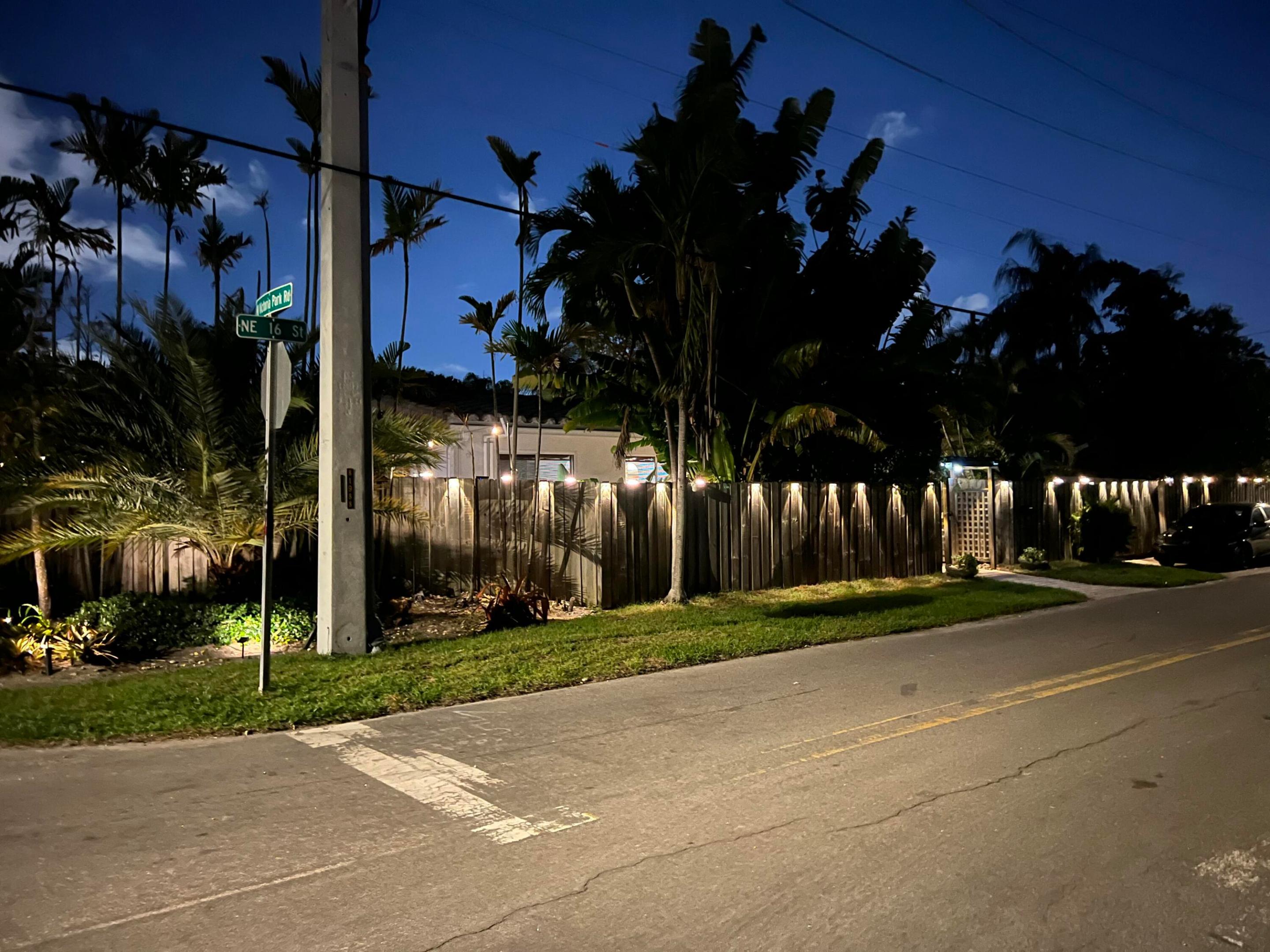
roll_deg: +1.0
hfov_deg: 67.3
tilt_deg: +1.4
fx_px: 954
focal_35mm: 26
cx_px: 635
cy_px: 476
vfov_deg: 53.1
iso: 1600
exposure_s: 1/9
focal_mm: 5.7
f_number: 1.5
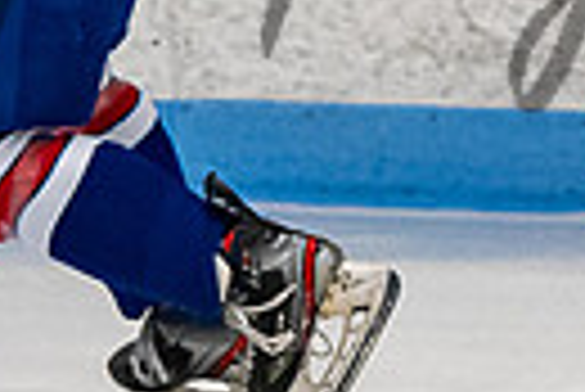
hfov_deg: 1.5
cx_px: -172
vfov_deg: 1.0
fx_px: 22027
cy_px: -409
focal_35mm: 1354
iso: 2000
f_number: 3.2
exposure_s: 1/800
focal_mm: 122
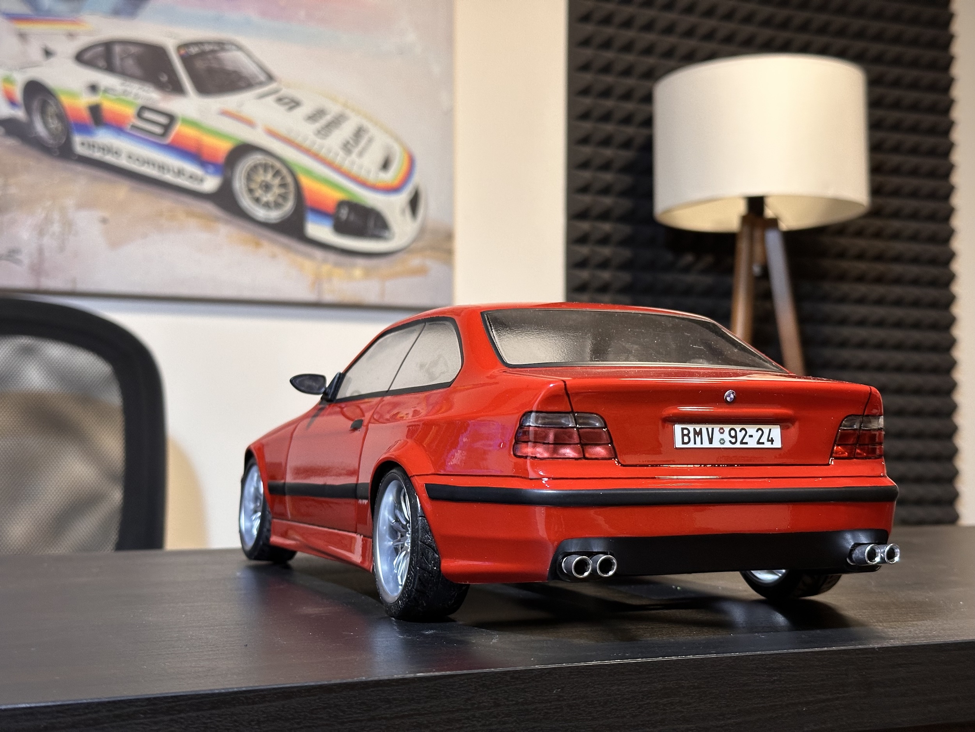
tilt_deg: +2.3
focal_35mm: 48
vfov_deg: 30.3
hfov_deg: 39.7
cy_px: 366
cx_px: 488
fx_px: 1352
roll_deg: -0.5
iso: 200
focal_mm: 6.86
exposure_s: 1/33
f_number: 1.78
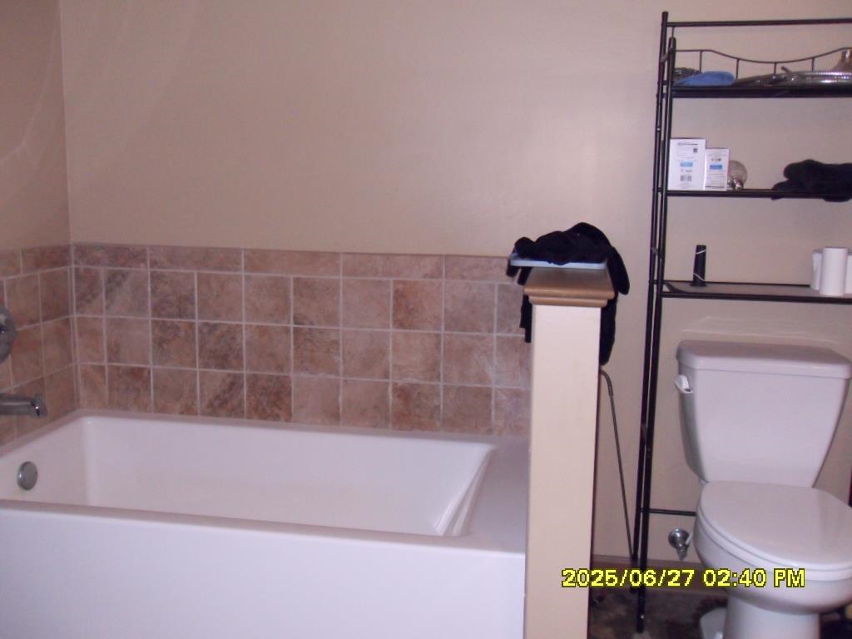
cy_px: 320
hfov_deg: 52.6
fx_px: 861
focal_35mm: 35
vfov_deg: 40.7
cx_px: 426
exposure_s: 1/45
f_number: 3.5
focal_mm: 6.3
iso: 400
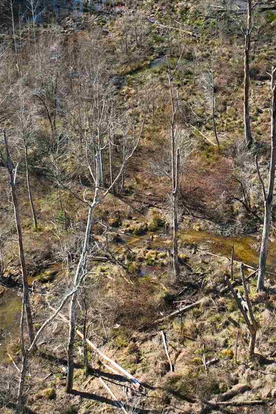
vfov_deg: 28.0
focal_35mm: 70
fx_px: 805
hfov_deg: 19.2
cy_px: 58
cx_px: 237
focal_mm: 12.29
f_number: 2.8
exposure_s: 1/200
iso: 150
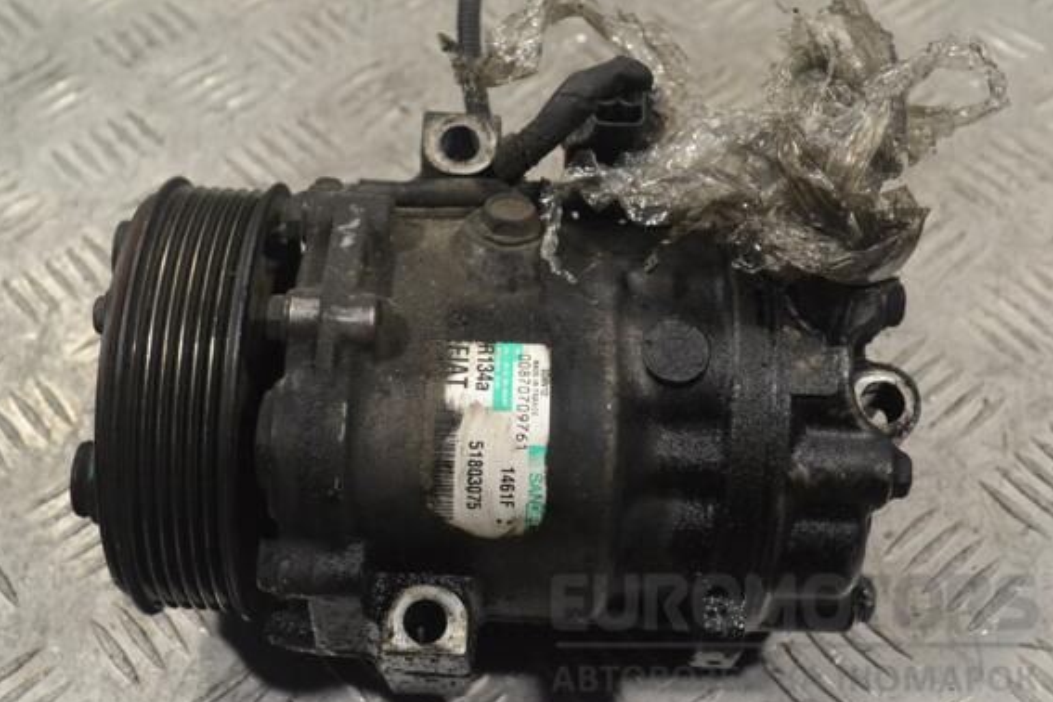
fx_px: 1579
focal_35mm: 54
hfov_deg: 36.9
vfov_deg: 25.1
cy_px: 355
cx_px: 516
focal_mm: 34
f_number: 8
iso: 3200
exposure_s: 1/250
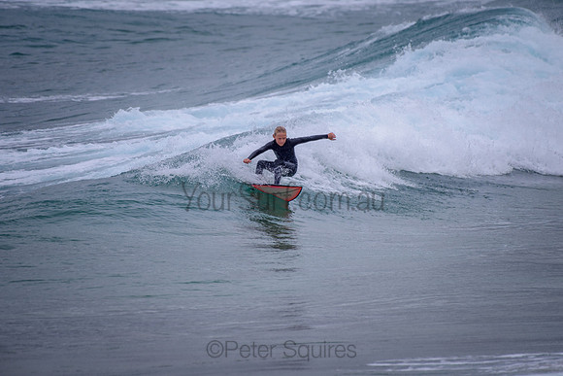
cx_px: 301
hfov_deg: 3.4
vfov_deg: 2.2
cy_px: 147
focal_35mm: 613
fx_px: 9589
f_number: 5.6
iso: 140
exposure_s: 1/2000
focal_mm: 500
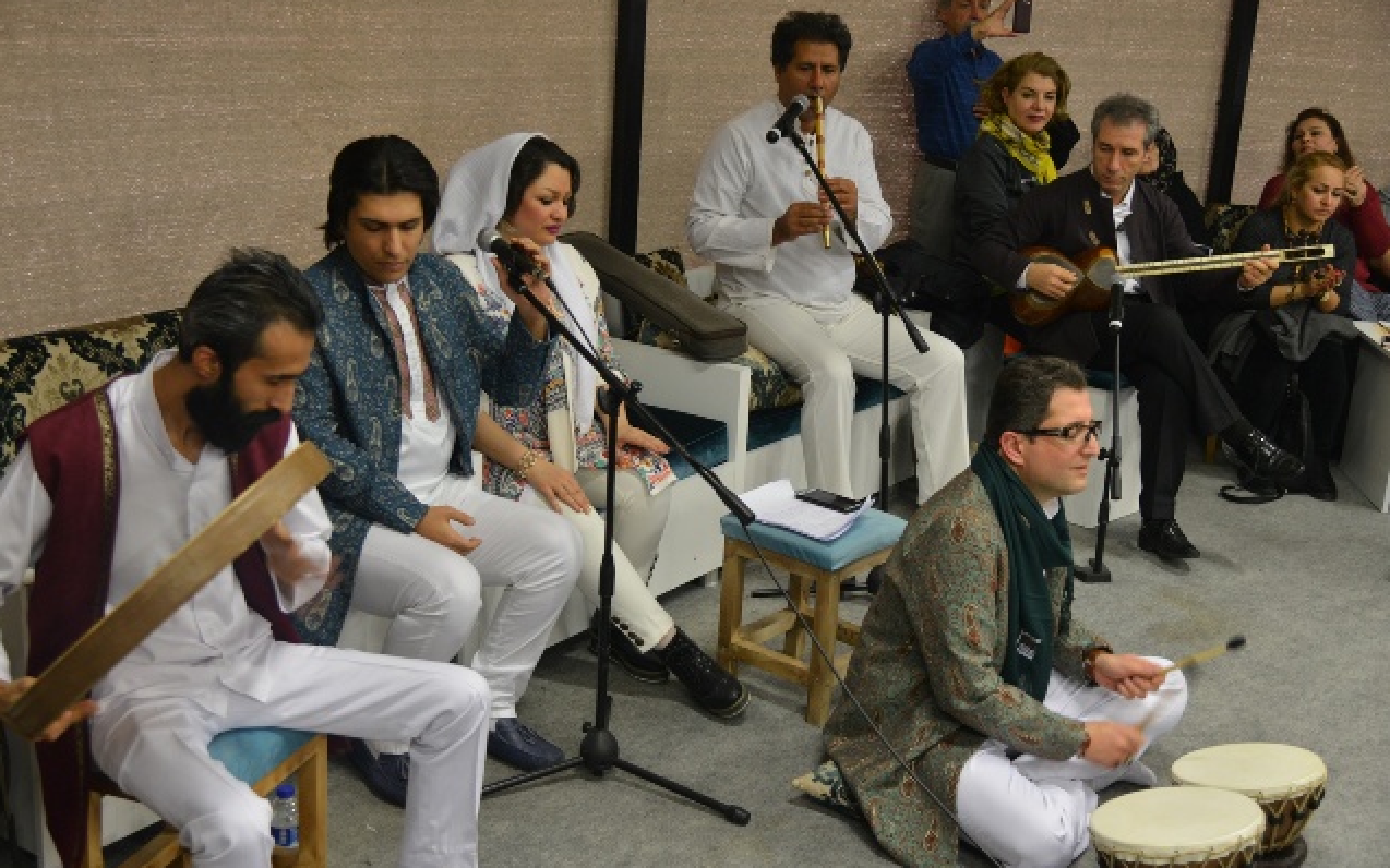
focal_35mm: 41
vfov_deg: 31.2
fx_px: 1553
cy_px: 439
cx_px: 694
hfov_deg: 48.2
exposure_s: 1/100
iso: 1250
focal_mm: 40
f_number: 4.5
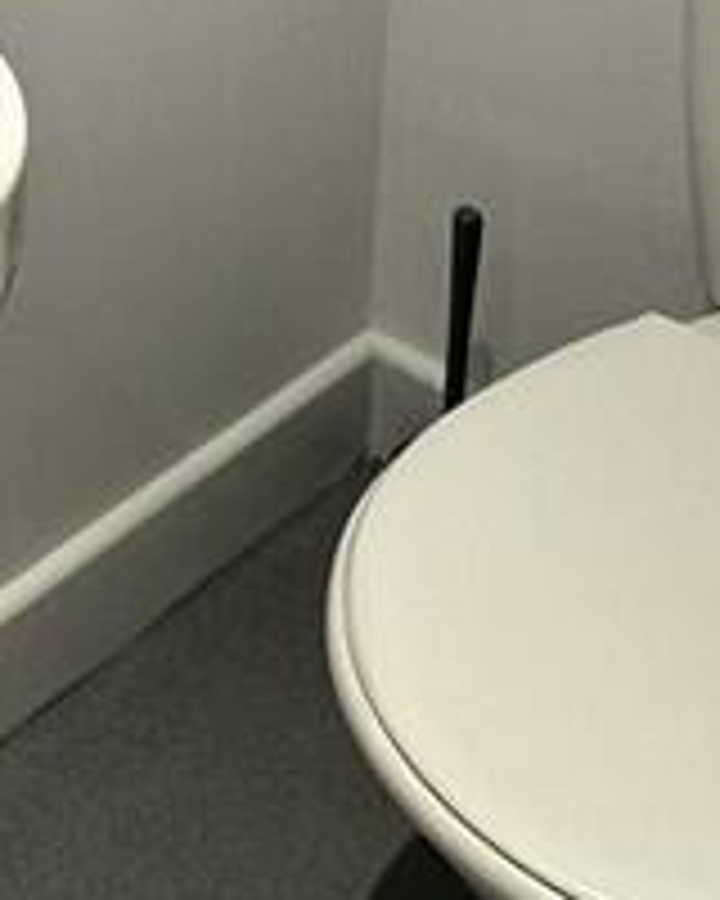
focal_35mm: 70
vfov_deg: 22.3
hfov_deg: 19.6
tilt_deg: -14.2
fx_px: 1865
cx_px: -297
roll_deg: +2.1
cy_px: -454
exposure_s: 1/99
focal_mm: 2.22
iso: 160
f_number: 2.2
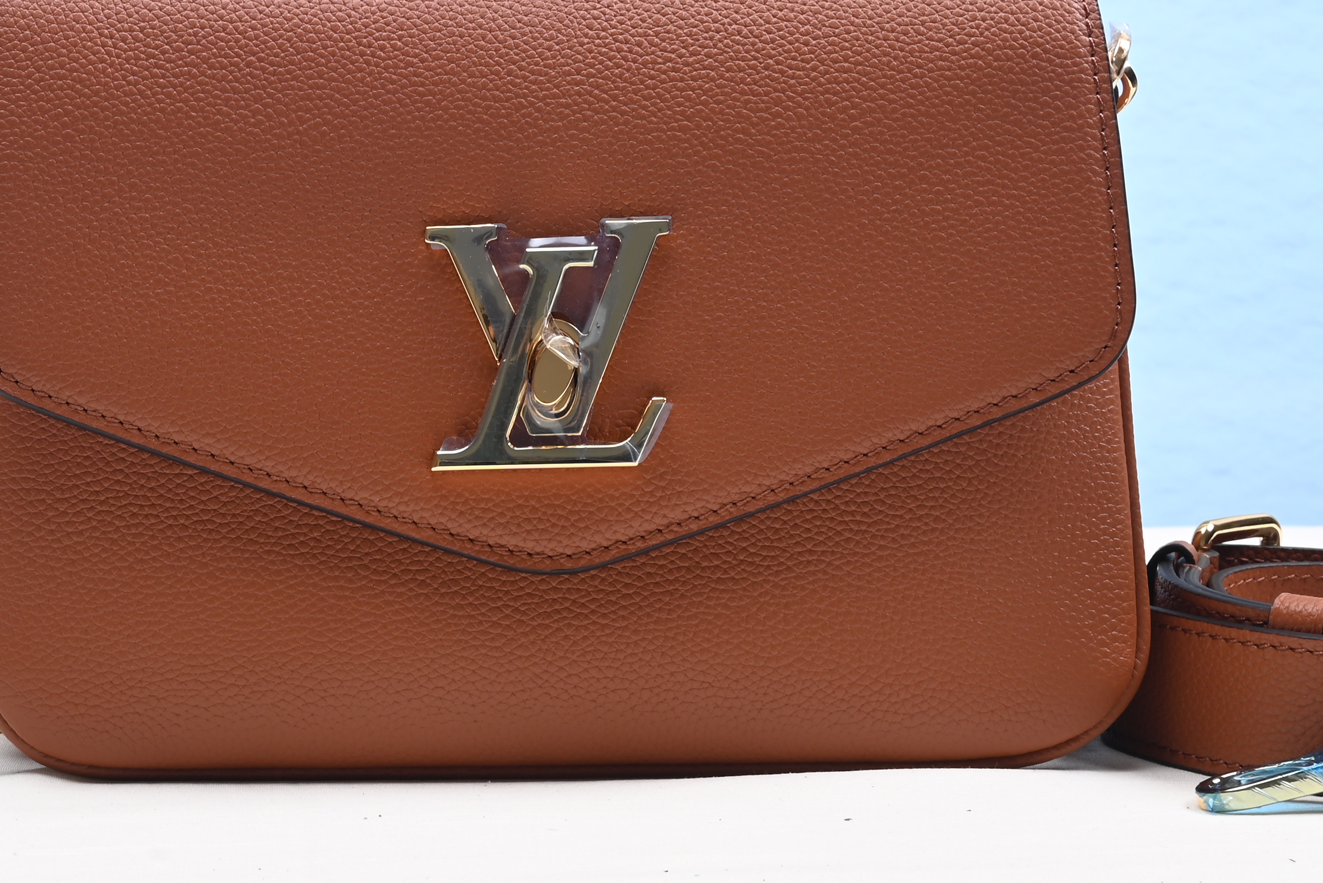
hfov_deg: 22.9
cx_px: 350
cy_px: -22
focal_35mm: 88
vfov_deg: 15.2
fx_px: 3235
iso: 100
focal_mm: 39
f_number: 16
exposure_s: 1/2
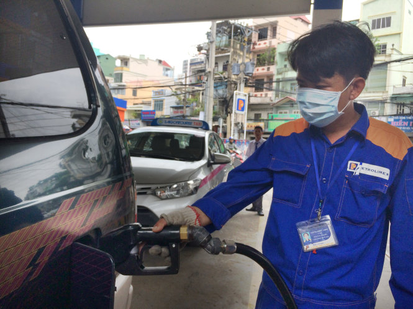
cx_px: 206
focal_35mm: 29
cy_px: 154
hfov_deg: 61.7
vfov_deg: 48.2
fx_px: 346
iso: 32
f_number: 2.2
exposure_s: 1/746
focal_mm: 4.15
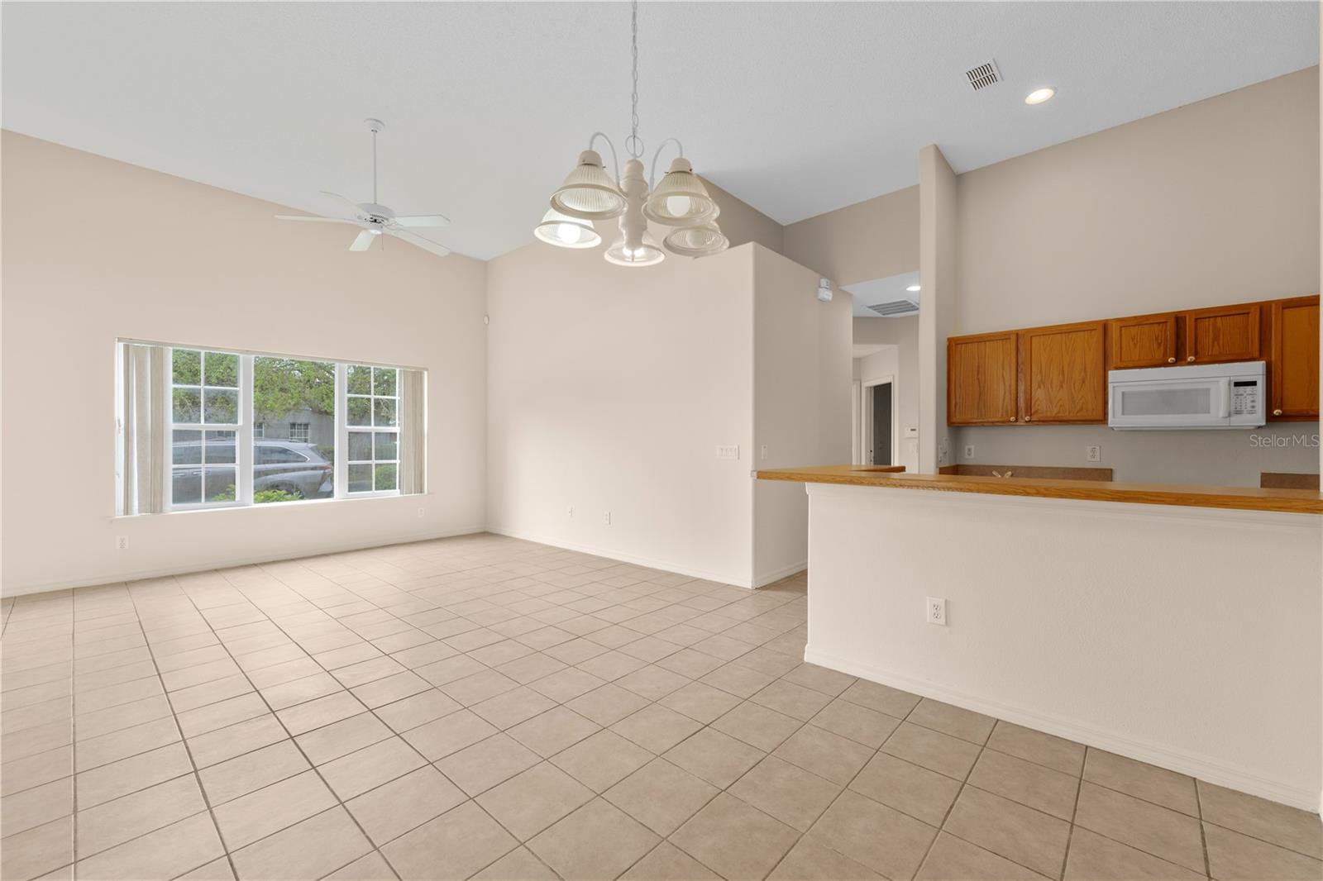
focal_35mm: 14
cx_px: 662
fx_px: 514
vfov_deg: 81.2
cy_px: 440
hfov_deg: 104.3
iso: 320
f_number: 8
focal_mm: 14
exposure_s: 1/8
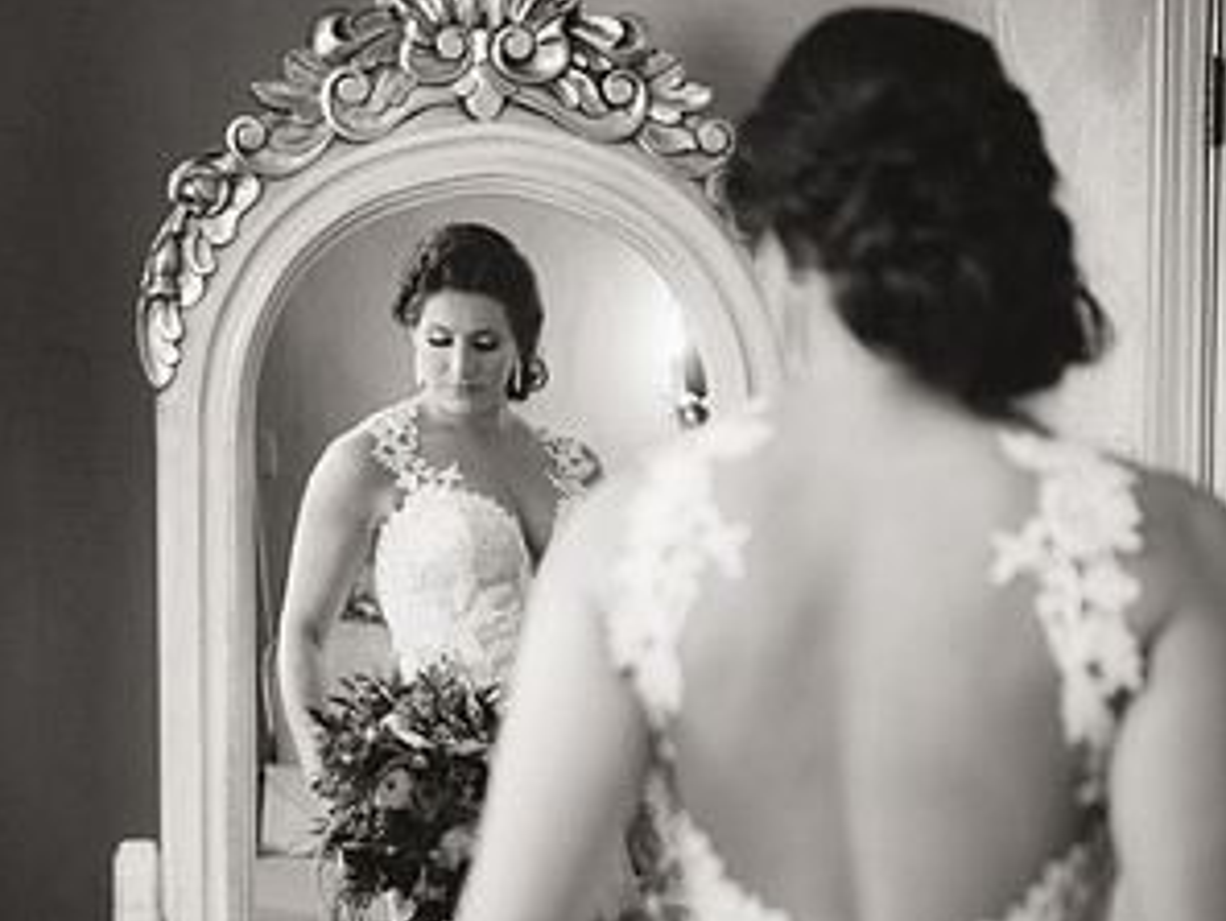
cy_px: 681
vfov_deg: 14.5
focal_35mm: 102
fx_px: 3614
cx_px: 611
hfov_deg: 19.3
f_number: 2.8
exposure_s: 1/100
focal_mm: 70
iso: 1000
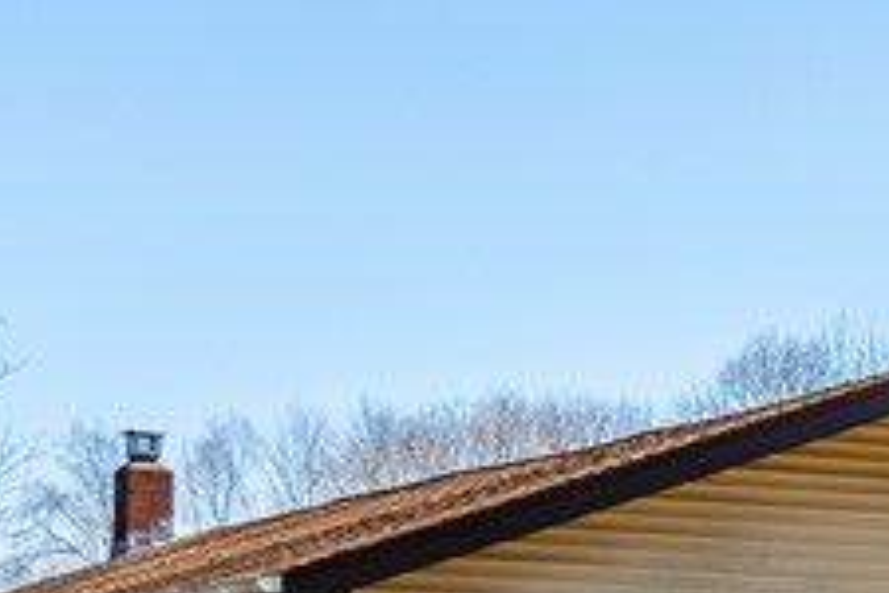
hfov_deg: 13.3
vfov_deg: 9.3
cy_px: 791
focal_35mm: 145
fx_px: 3580
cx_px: 1371
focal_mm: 30
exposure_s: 1/250
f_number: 6.3
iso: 100
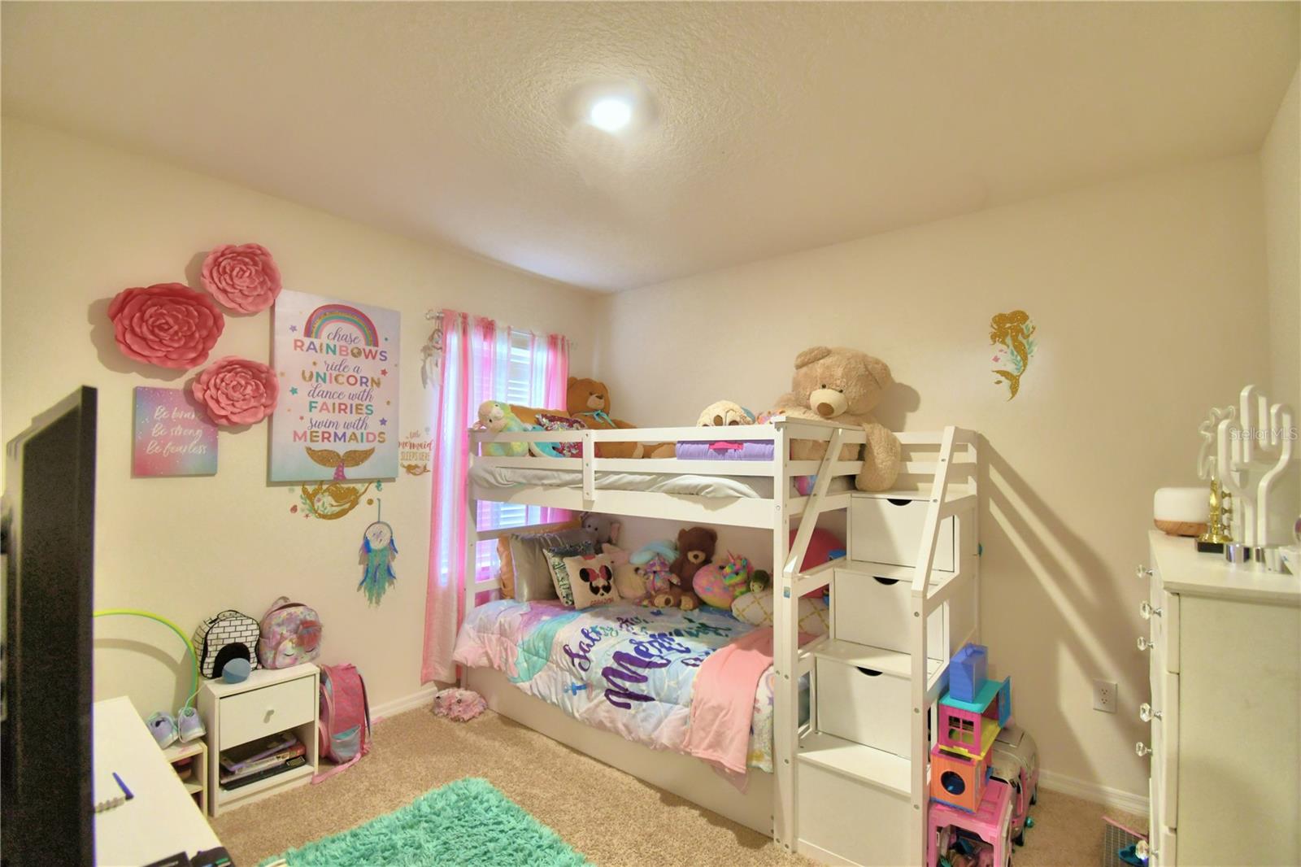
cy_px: 434
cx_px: 650
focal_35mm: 15
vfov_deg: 77.3
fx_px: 542
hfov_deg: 100.4
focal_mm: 10
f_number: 4.5
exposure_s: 1/30
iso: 640
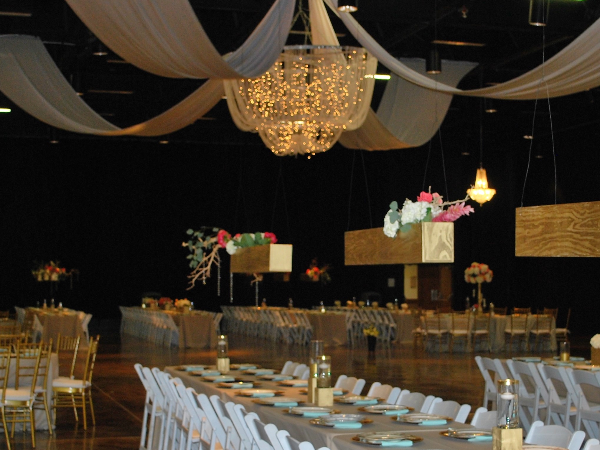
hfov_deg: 32.1
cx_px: 349
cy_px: 268
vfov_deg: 24.4
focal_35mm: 60
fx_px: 1040
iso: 200
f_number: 4.2
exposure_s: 1/60
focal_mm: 24
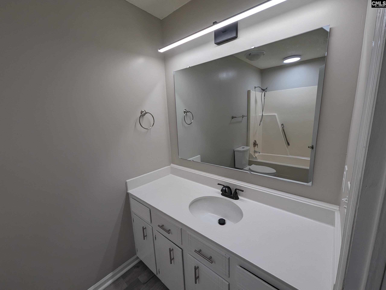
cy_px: 145
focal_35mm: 13
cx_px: 193
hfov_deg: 106.2
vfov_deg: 89.9
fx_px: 145
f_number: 2.2
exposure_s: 1/120
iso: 55
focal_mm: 1.95
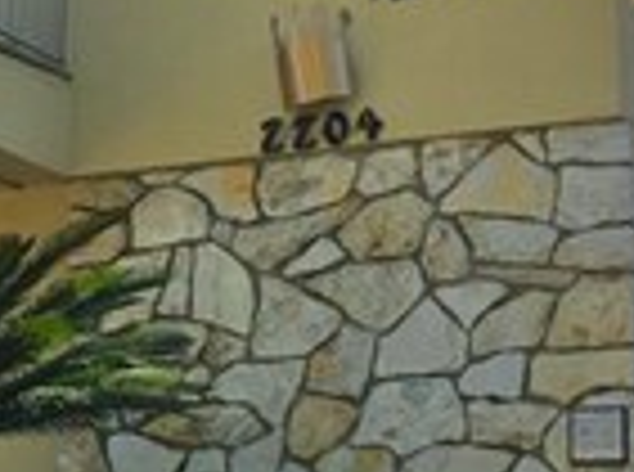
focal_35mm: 132
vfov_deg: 11.2
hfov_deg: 14.4
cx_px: -162
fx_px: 2411
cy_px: 234
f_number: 2.2
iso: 32
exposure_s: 1/942
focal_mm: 4.15
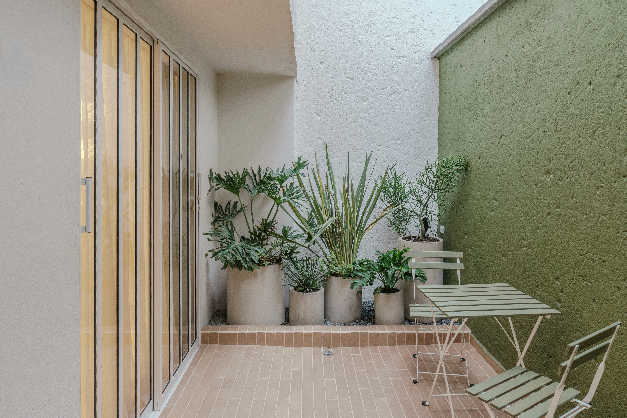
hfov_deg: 76.1
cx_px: 314
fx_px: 401
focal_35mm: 23
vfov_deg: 55.1
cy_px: 209
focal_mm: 23
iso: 800
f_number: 6.3
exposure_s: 1/5
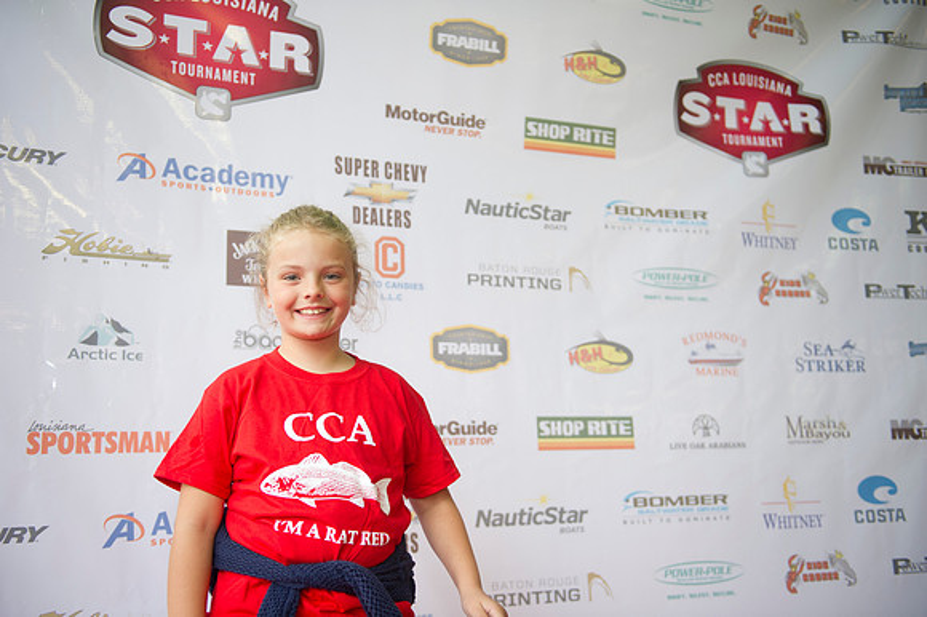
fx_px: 978
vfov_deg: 35.0
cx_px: 464
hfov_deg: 50.7
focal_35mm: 38
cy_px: 308
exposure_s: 1/125
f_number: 2.8
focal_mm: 38
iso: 640
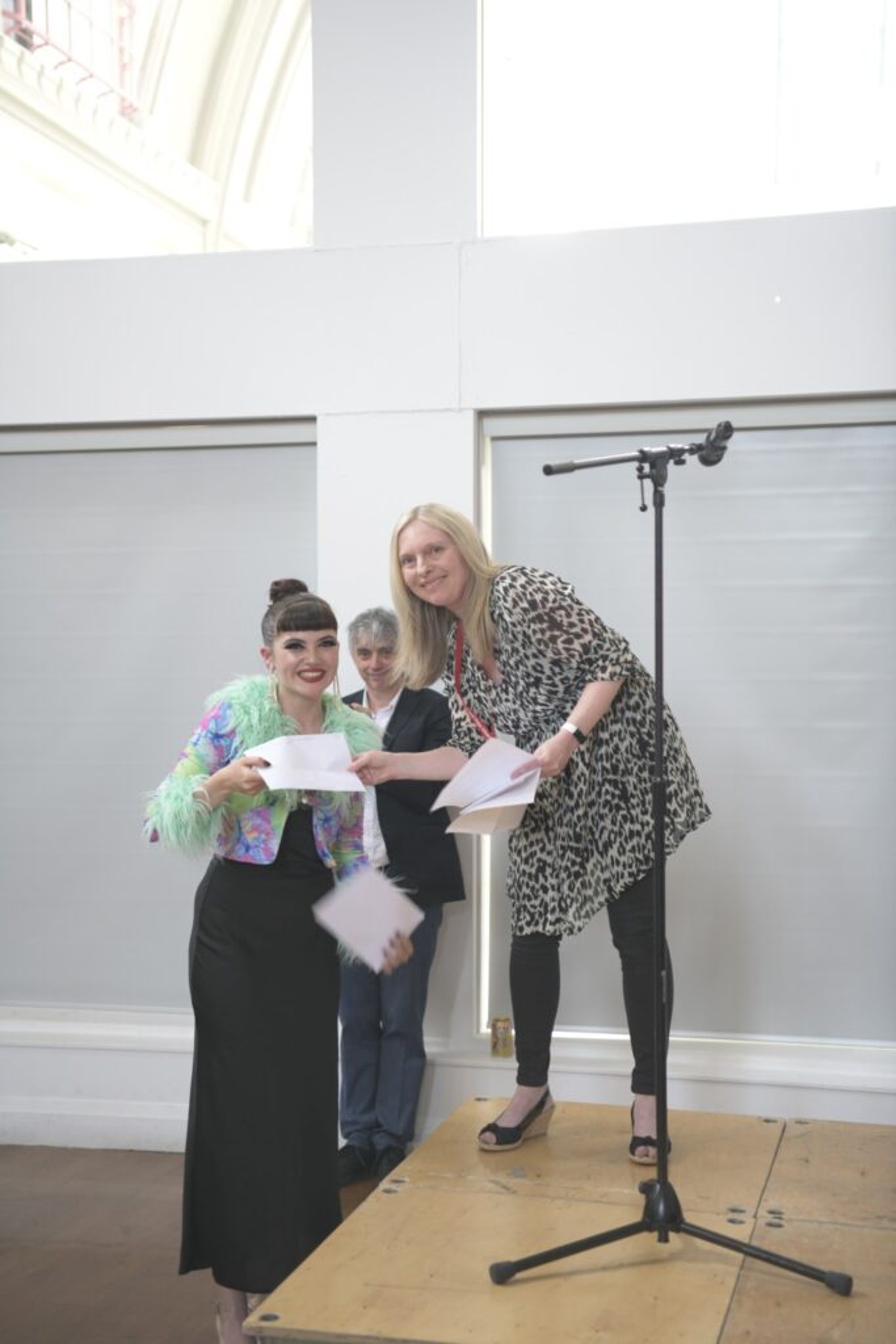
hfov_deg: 27.0
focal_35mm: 50
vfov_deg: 39.6
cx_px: 448
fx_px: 1866
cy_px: 672
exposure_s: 1/50
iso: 1250
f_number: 2.8
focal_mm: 50
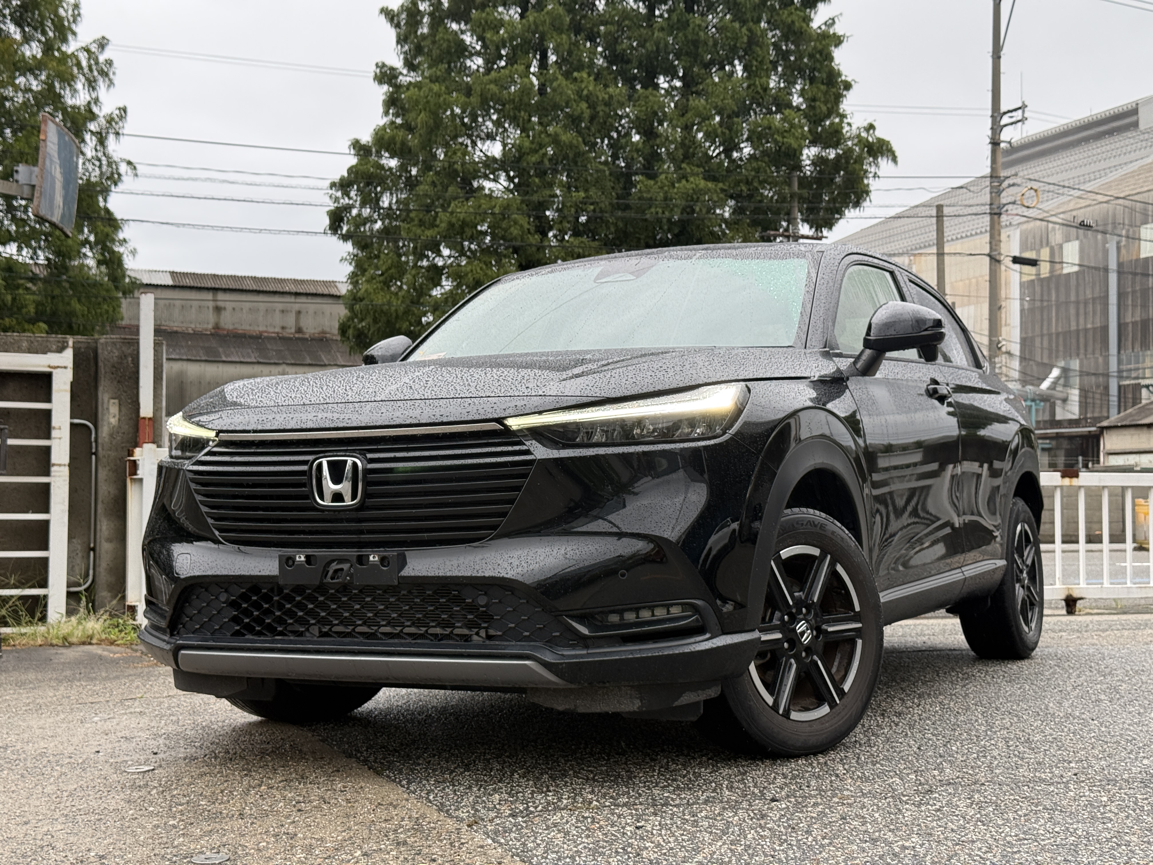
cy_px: 432
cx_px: 576
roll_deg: +0.1
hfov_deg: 39.7
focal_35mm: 48
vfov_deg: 30.3
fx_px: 1599
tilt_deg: +2.3
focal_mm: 6.76
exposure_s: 1/334
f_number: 1.78
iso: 64
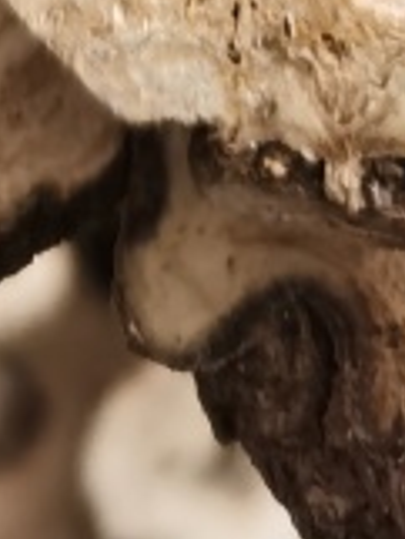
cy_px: -1153
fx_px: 2789
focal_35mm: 179
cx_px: 27
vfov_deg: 8.8
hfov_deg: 8.3
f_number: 1.8
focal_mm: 5.58
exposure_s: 1/33.3
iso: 500
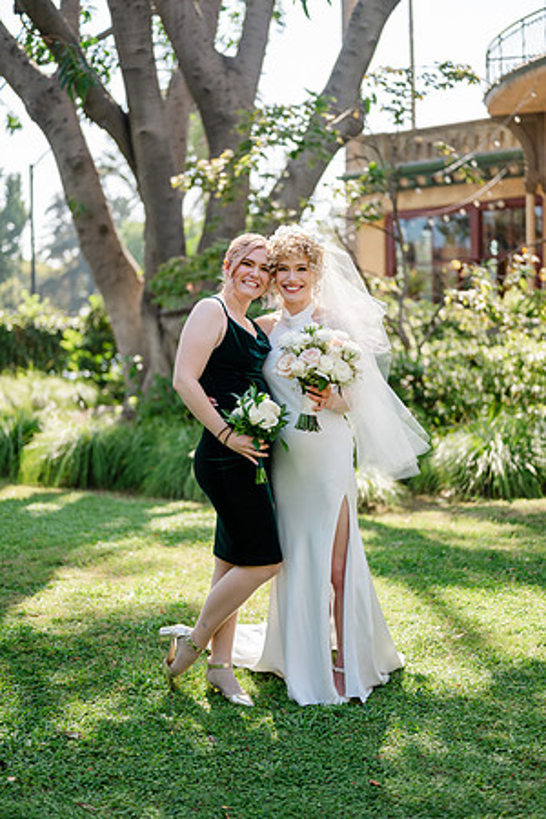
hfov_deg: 27.0
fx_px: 1137
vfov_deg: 39.6
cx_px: 273
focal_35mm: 50
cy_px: 410
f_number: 1.8
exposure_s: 1/800
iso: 64
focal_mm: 50
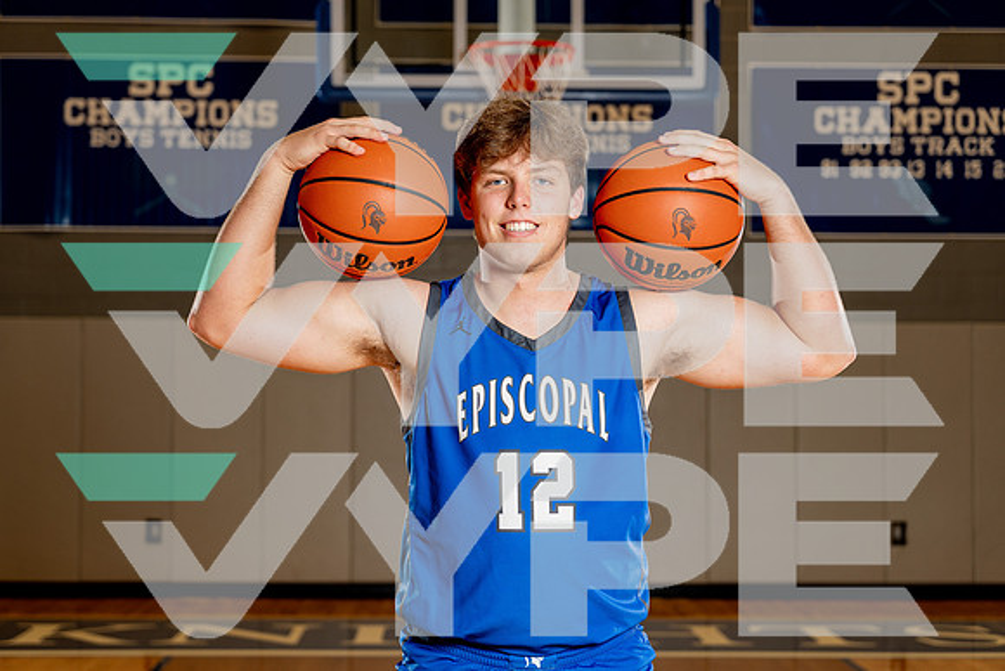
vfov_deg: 19.5
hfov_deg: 28.8
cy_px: 336
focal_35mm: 70
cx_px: 502
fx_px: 1955
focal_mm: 70
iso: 250
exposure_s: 1/250
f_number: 4
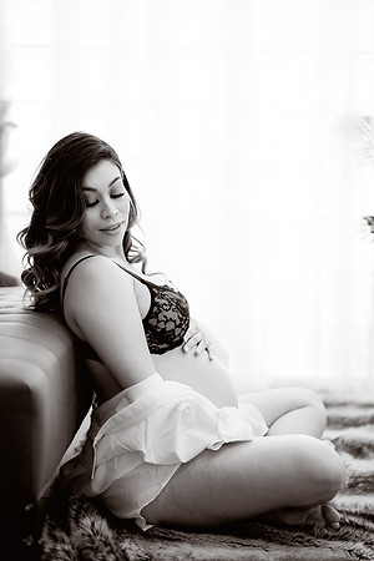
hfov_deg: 27.0
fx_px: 779
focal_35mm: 50
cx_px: 187
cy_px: 280
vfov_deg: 39.6
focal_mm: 50
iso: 125
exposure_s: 1/125
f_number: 1.4
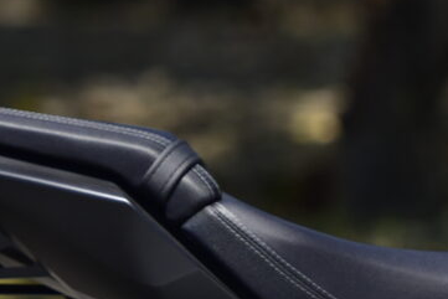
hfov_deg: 2.5
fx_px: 10332
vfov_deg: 1.7
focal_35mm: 830
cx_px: 743
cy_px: 415
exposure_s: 1/2000
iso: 100
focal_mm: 150
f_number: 2.8
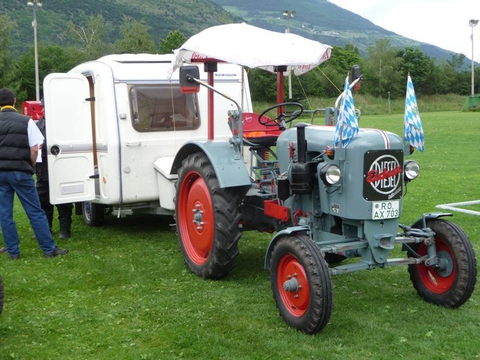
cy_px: 180
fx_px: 693
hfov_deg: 38.2
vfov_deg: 29.1
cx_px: 240
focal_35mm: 50
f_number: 4.2
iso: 100
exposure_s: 1/160
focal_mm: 8.5
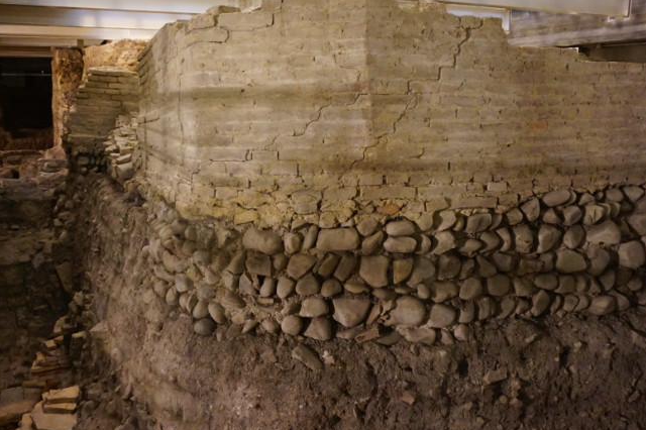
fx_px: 538
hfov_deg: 61.9
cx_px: 306
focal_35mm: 30
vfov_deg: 43.5
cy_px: 186
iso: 2500
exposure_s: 1/60
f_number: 4
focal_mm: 16
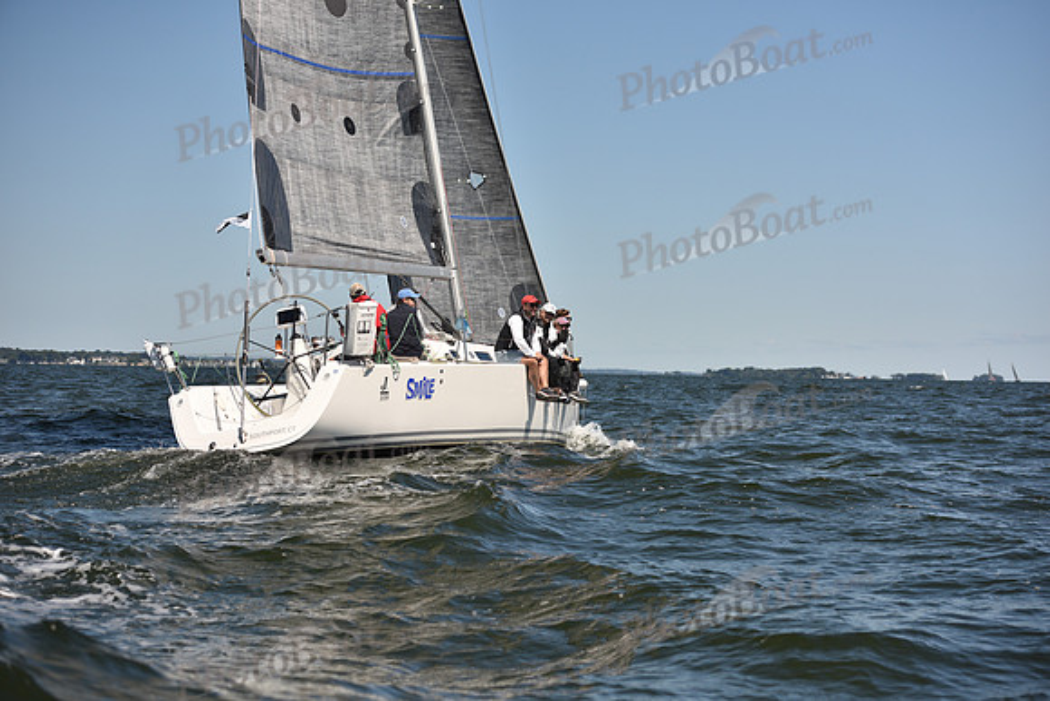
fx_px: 2042
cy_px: 350
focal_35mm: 70
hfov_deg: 28.8
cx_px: 525
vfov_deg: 19.5
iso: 250
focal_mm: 70
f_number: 4
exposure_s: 1/1600
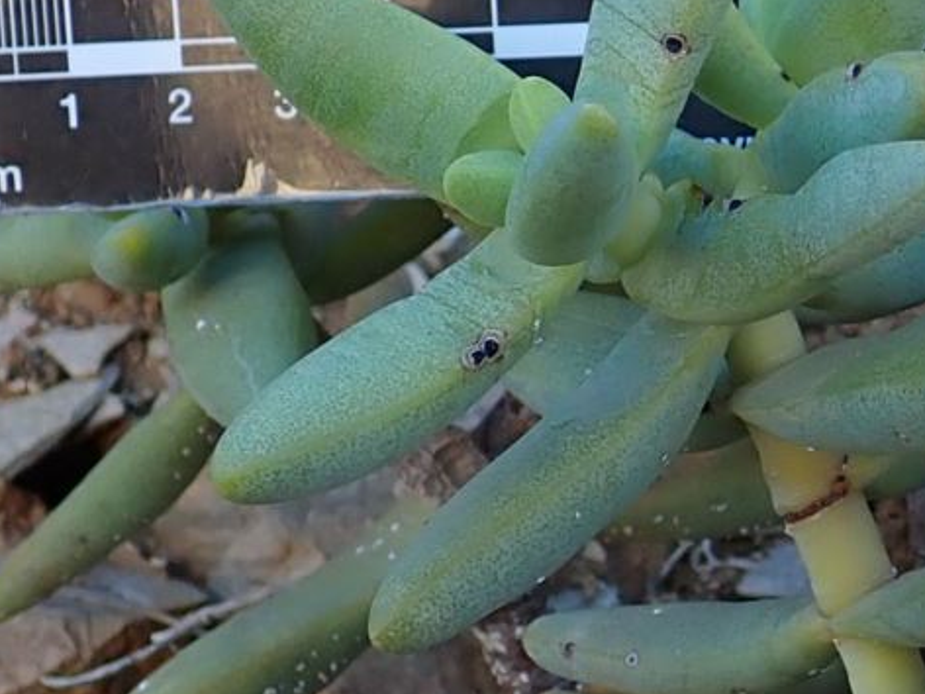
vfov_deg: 11.7
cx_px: 1031
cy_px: 478
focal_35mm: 127
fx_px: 3394
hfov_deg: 15.1
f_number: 2.3
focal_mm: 5.5
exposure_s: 1/200
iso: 100
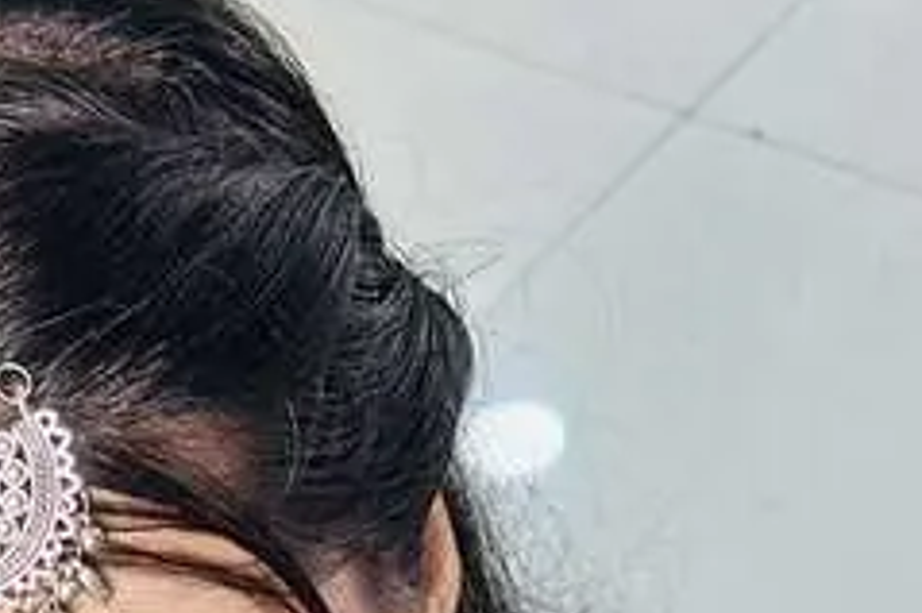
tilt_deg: -52.2
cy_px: 1384
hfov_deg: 12.3
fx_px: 4274
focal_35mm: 167
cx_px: 332
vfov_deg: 7.7
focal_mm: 6.86
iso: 64
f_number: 1.78
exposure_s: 1/50
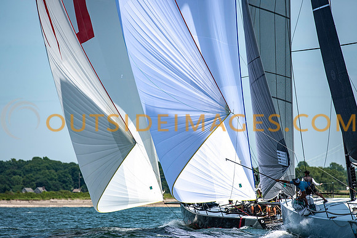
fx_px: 3025
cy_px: 119
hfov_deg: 6.8
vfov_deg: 4.5
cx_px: 178
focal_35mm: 305
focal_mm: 300
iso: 250
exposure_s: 1/2500
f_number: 5.6
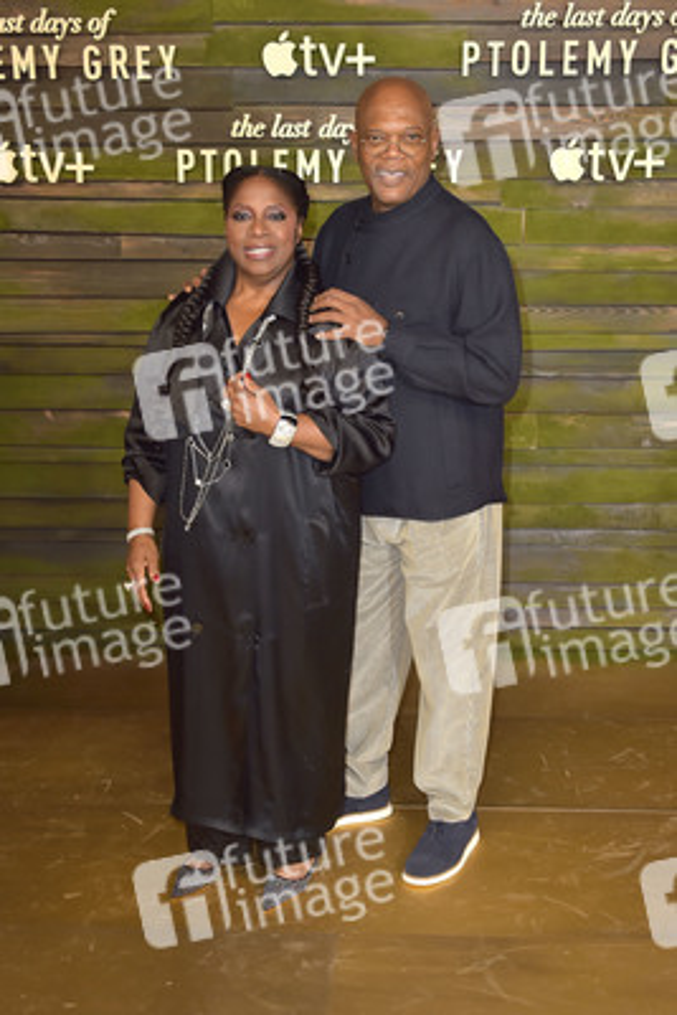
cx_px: 338
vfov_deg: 53.1
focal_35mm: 36
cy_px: 508
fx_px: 1015
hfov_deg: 36.9
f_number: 7.1
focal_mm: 36
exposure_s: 1/250
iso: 320
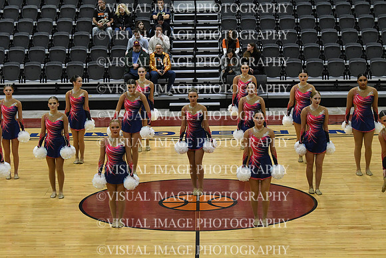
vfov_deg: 13.0
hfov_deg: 19.5
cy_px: 129
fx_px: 1126
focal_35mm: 105
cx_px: 193
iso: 4000
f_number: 4
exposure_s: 1/500
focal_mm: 70
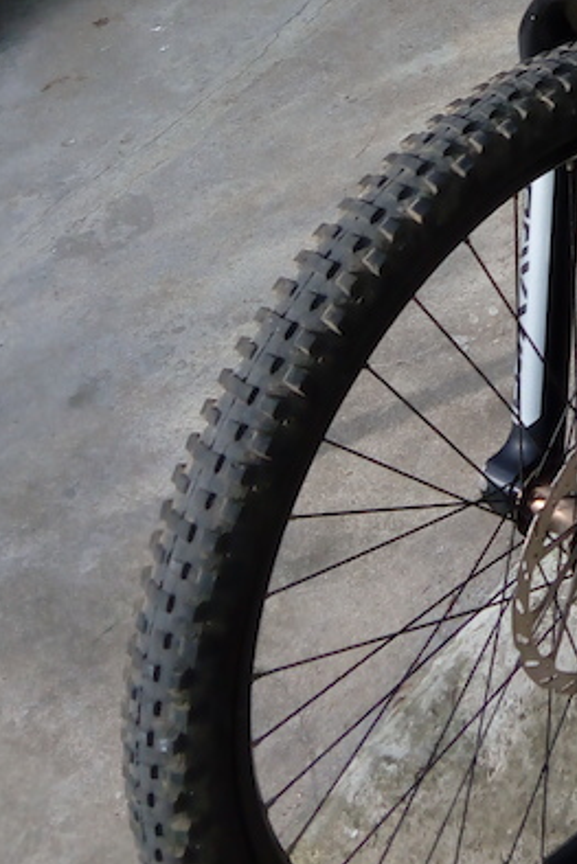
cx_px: 799
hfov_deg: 17.3
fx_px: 1753
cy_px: -70
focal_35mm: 73
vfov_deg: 25.8
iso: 100
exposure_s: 1/618
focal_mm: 3.5
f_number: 2
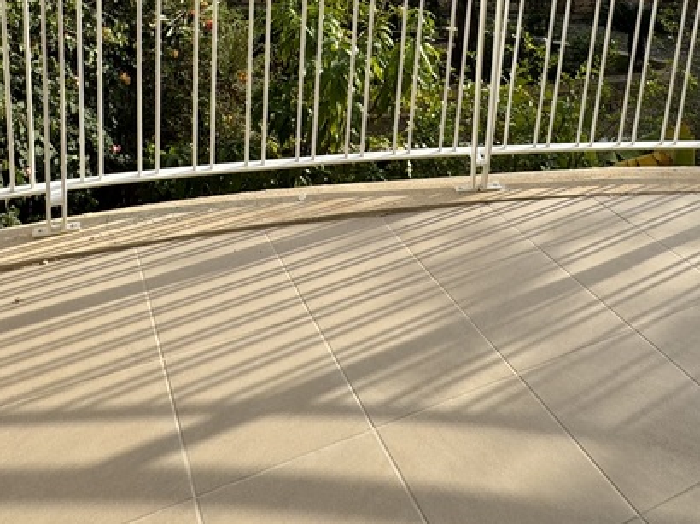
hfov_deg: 52.6
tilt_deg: -6.8
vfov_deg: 33.9
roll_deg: -3.0
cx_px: 376
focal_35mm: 35
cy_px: -85
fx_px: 707
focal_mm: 2.22
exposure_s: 1/821
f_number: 2.2
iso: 50
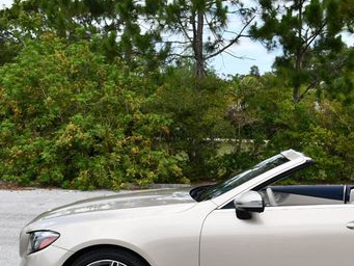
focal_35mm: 65
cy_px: 176
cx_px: 316
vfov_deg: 22.5
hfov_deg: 28.7
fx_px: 665
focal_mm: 18
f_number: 8
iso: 110
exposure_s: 1/250
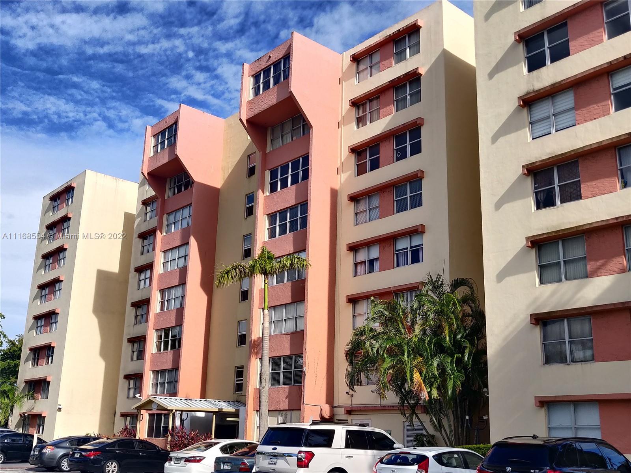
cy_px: 236
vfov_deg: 54.9
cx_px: 316
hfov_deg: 69.4
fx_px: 456
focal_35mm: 25
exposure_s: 1/549
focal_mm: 4.25
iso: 100
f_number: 1.7
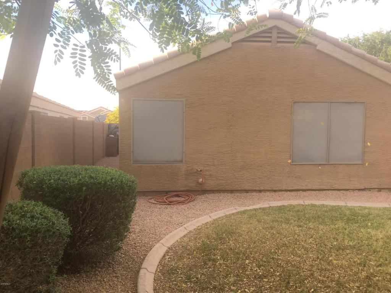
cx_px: 196
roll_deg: -0.5
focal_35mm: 29
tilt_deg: -3.0
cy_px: 146
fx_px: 328
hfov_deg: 61.7
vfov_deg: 48.2
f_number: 2.2
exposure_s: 1/172
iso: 25
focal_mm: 4.15
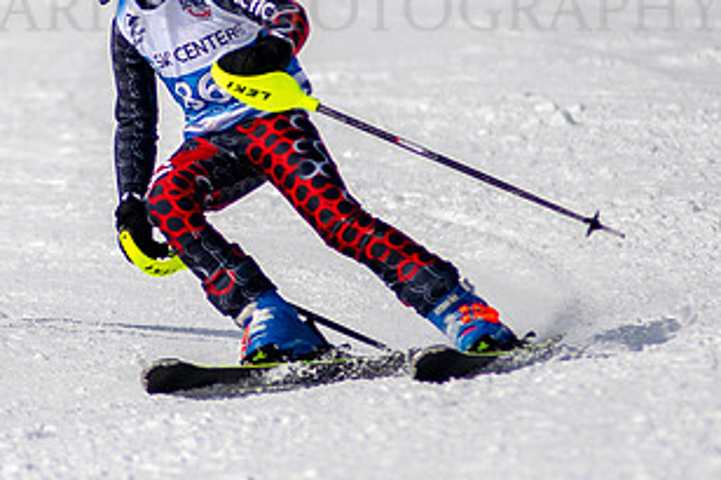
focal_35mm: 1091
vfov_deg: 1.3
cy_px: 93
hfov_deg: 1.9
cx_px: 108
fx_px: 21838
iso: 100
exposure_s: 1/8000
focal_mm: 300
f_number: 2.8
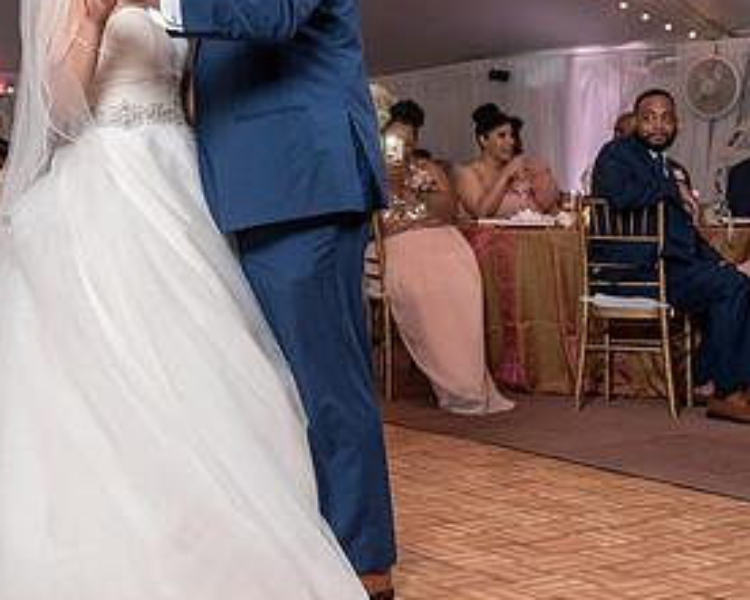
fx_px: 1532
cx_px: 227
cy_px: 206
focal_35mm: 69
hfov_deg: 27.3
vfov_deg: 22.1
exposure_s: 1/200
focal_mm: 32
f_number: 4
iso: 2000
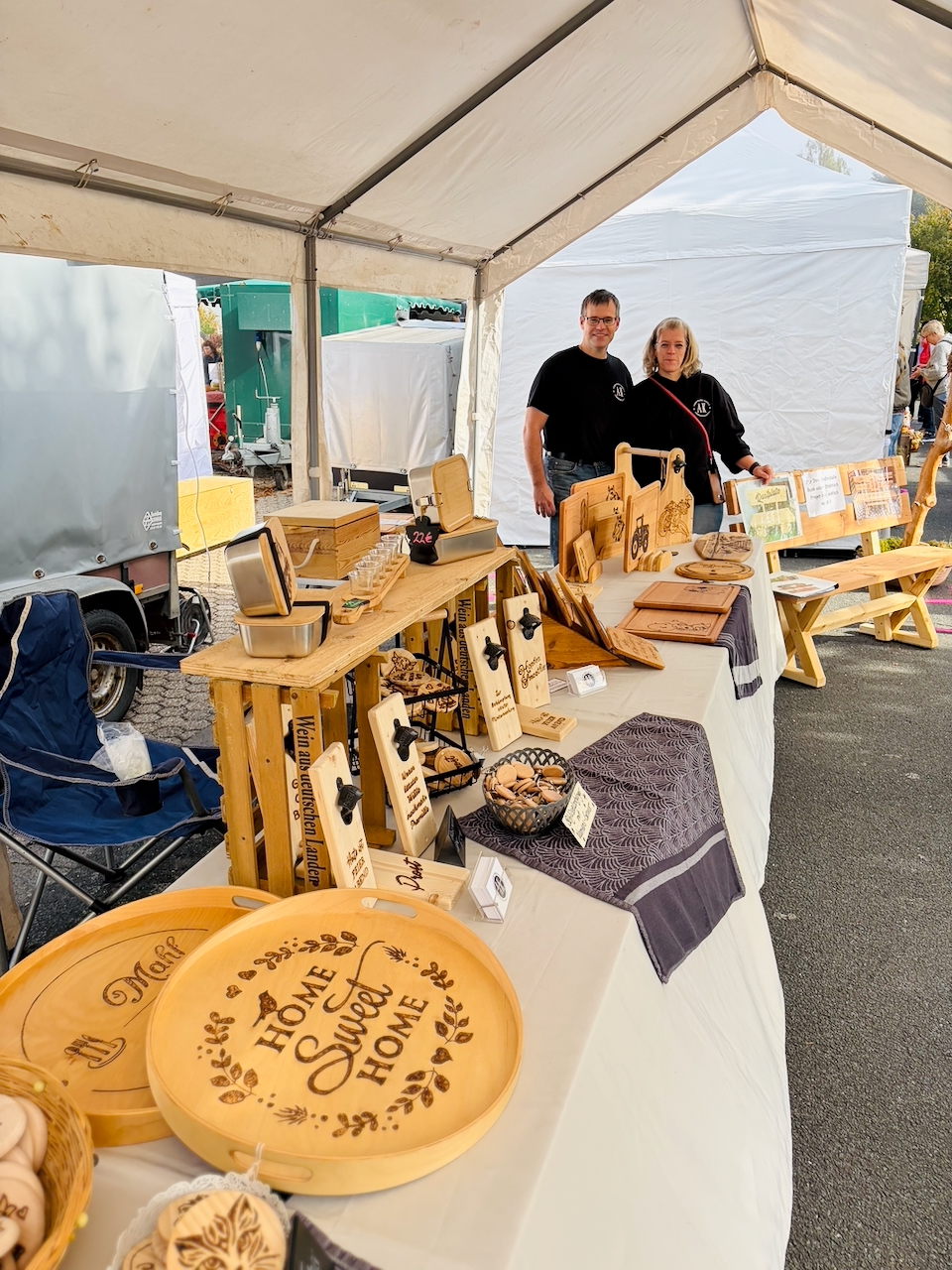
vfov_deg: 67.3
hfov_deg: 53.1
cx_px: 476
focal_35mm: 26
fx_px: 953
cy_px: 635
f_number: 1.6
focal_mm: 5.96
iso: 64
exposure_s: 1/1550
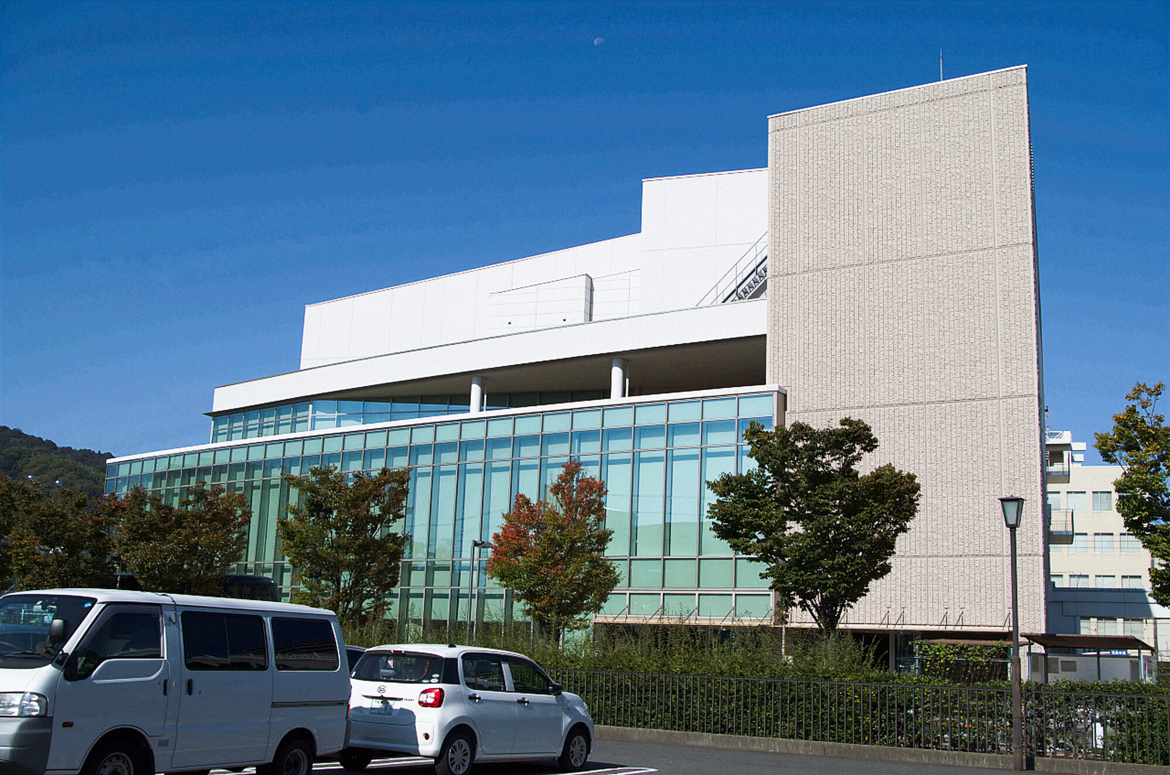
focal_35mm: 36
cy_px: 388
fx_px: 1168
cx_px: 585
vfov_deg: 36.7
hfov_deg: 53.2
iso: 100
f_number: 8
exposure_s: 1/400
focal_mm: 24
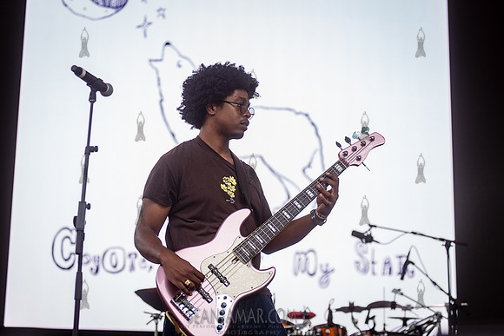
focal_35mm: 80
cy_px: 168
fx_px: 1120
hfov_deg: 25.4
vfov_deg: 17.1
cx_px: 252
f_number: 3.2
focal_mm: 80
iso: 400
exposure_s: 1/500
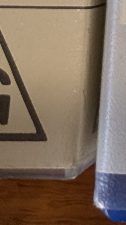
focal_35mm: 168
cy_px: -408
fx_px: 999
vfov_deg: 10.1
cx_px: 409
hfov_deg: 6.4
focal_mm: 4.53
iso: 85
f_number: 1.7
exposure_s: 1/100
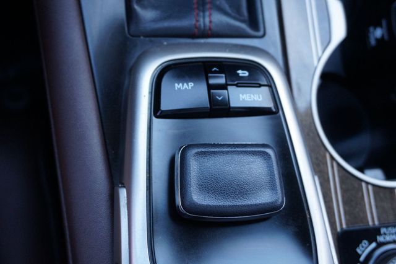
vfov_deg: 35.5
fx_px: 412
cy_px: 132
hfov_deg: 51.3
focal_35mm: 38
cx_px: 198
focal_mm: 25
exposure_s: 1/60
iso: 800
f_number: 4.5
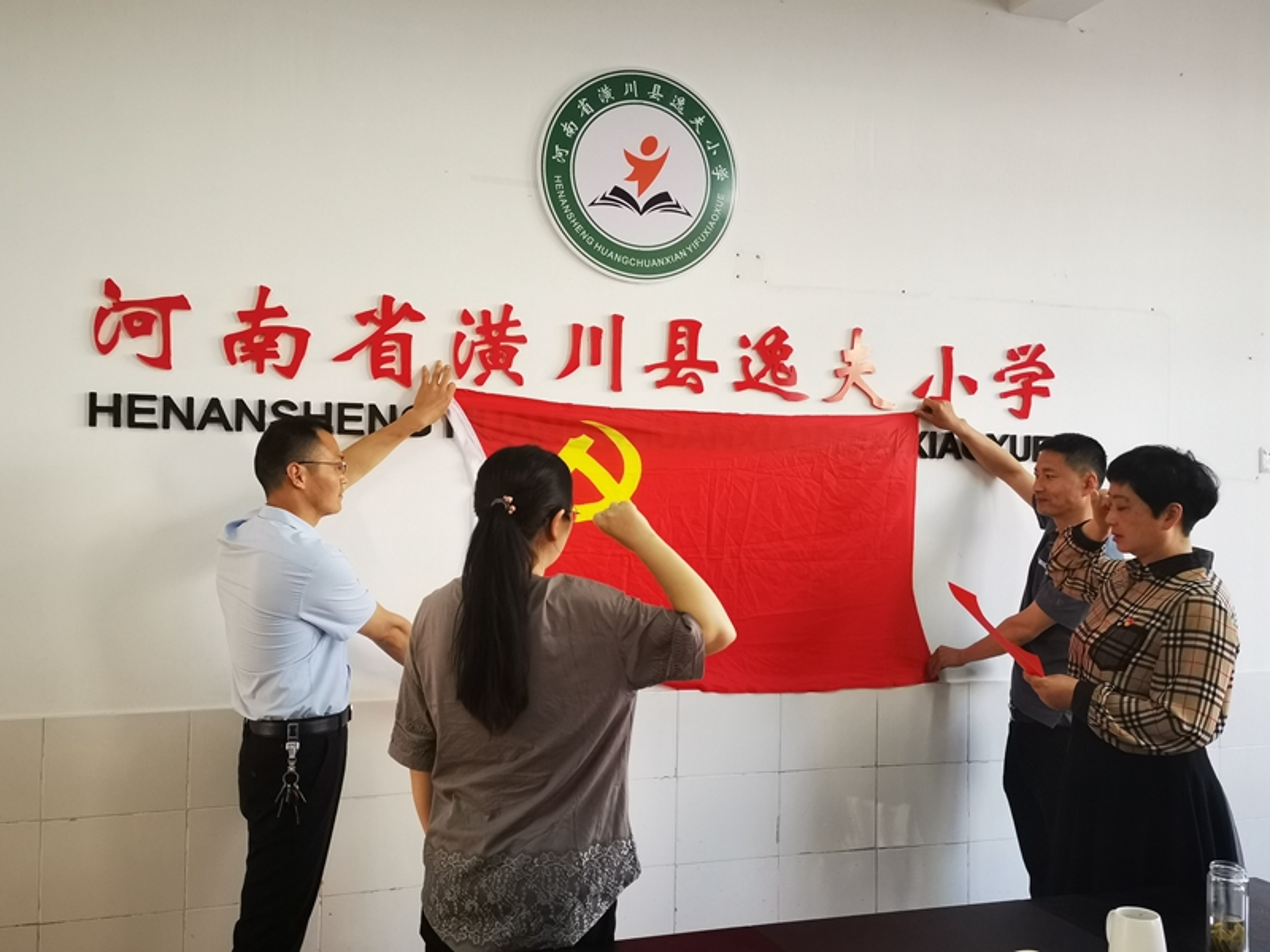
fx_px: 1174
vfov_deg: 44.2
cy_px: 476
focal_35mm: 32
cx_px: 635
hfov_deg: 56.8
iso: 250
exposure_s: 1/100
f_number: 1.8
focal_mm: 4.75
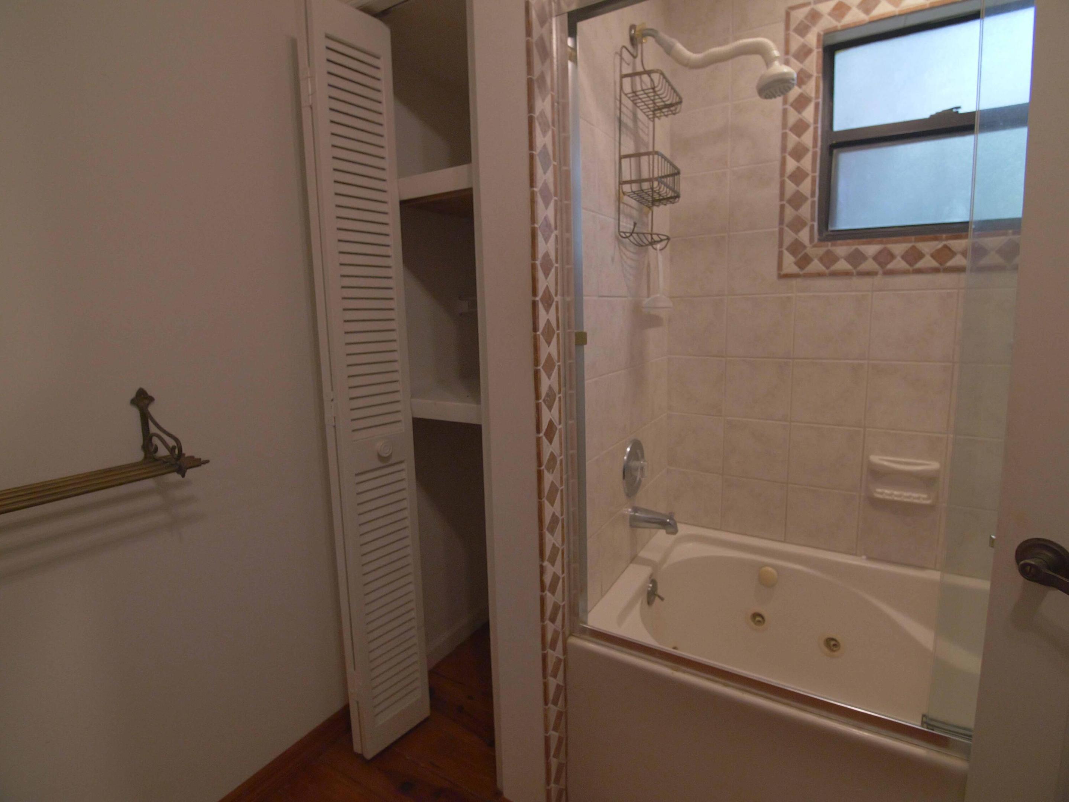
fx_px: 494
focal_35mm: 16
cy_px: 401
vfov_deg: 78.1
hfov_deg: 94.5
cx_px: 534
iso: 2000
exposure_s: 1/320
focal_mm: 8
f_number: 3.5
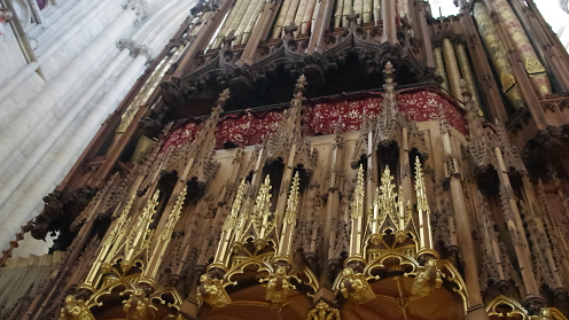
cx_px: 310
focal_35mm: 43
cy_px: 170
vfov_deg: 27.7
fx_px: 649
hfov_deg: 47.3
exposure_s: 1/60
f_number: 4
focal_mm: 23.13
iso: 6400
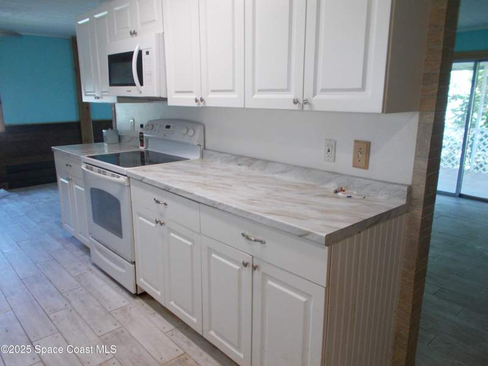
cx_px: 244
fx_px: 367
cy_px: 183
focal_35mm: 26
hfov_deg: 67.3
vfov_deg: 53.1
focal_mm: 4.6
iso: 160
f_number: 3.2
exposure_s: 1/25
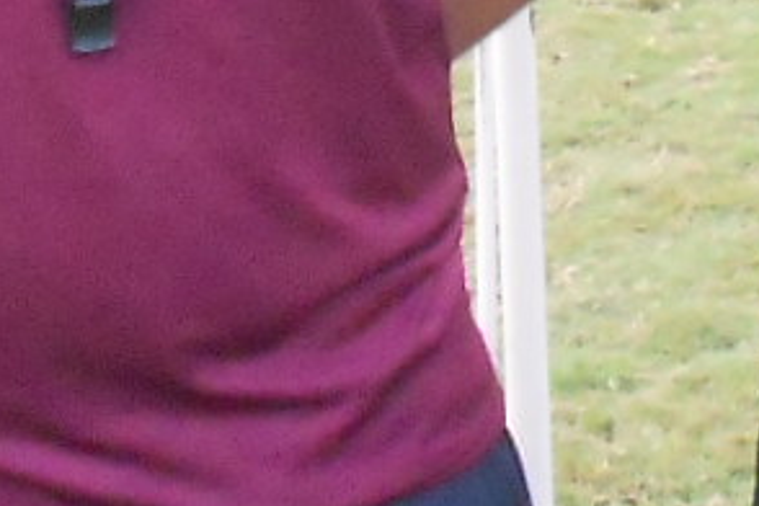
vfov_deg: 7.2
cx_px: 1084
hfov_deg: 11.0
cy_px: -602
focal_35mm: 181
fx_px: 3816
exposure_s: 1/125
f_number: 3.6
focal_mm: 6
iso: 800
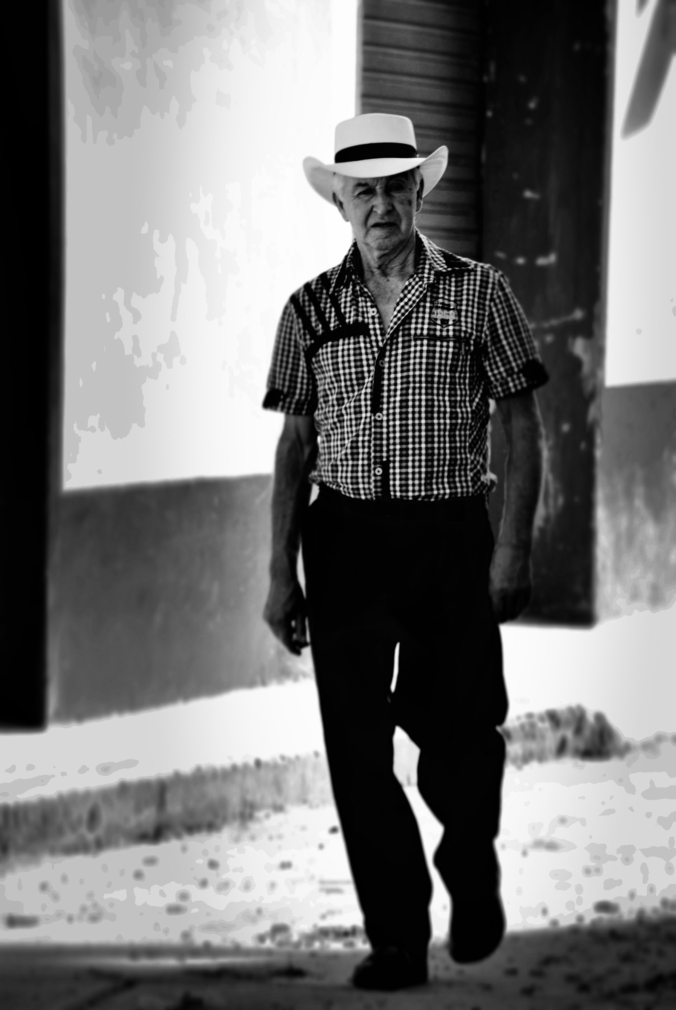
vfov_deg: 7.4
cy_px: 505
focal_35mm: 278
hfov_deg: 5.0
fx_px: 7793
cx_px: 338
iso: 100
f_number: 6.3
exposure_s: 1/125
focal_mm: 185
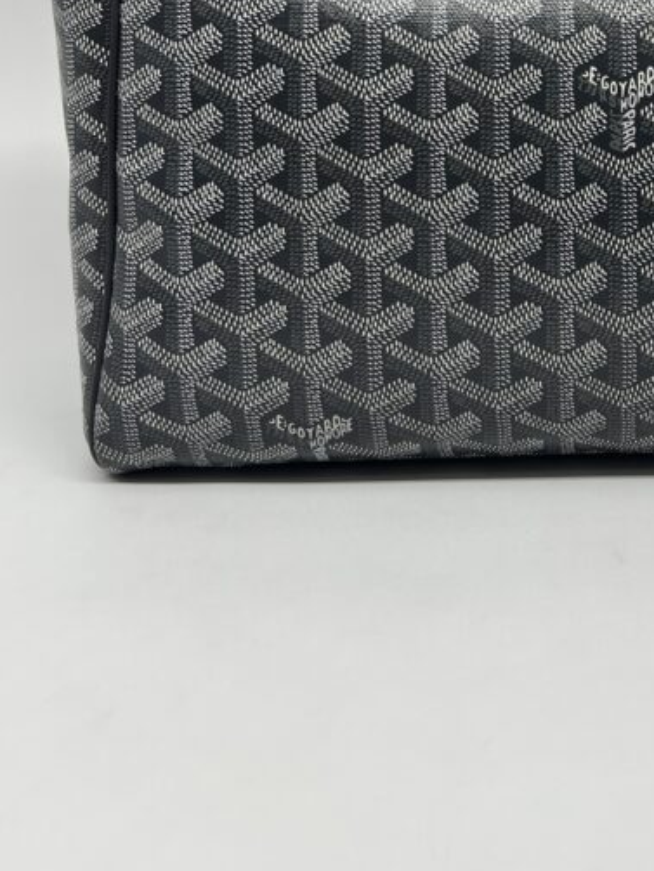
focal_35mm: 53
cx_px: 609
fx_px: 1334
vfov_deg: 34.3
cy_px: 97
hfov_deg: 26.5
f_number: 1.5
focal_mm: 5.7
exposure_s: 1/128
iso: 32
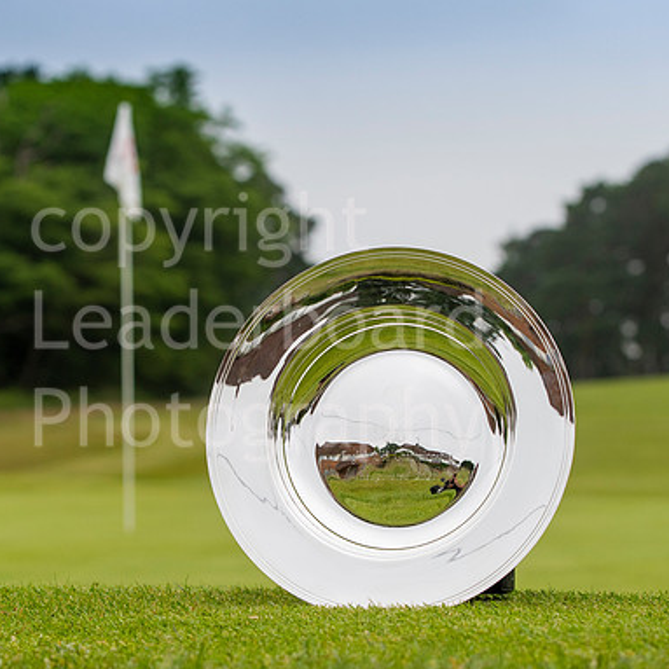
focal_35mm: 135
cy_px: 336
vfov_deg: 12.9
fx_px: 2952
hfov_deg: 12.9
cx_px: 260
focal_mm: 70
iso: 400
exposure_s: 1/500
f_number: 5.6
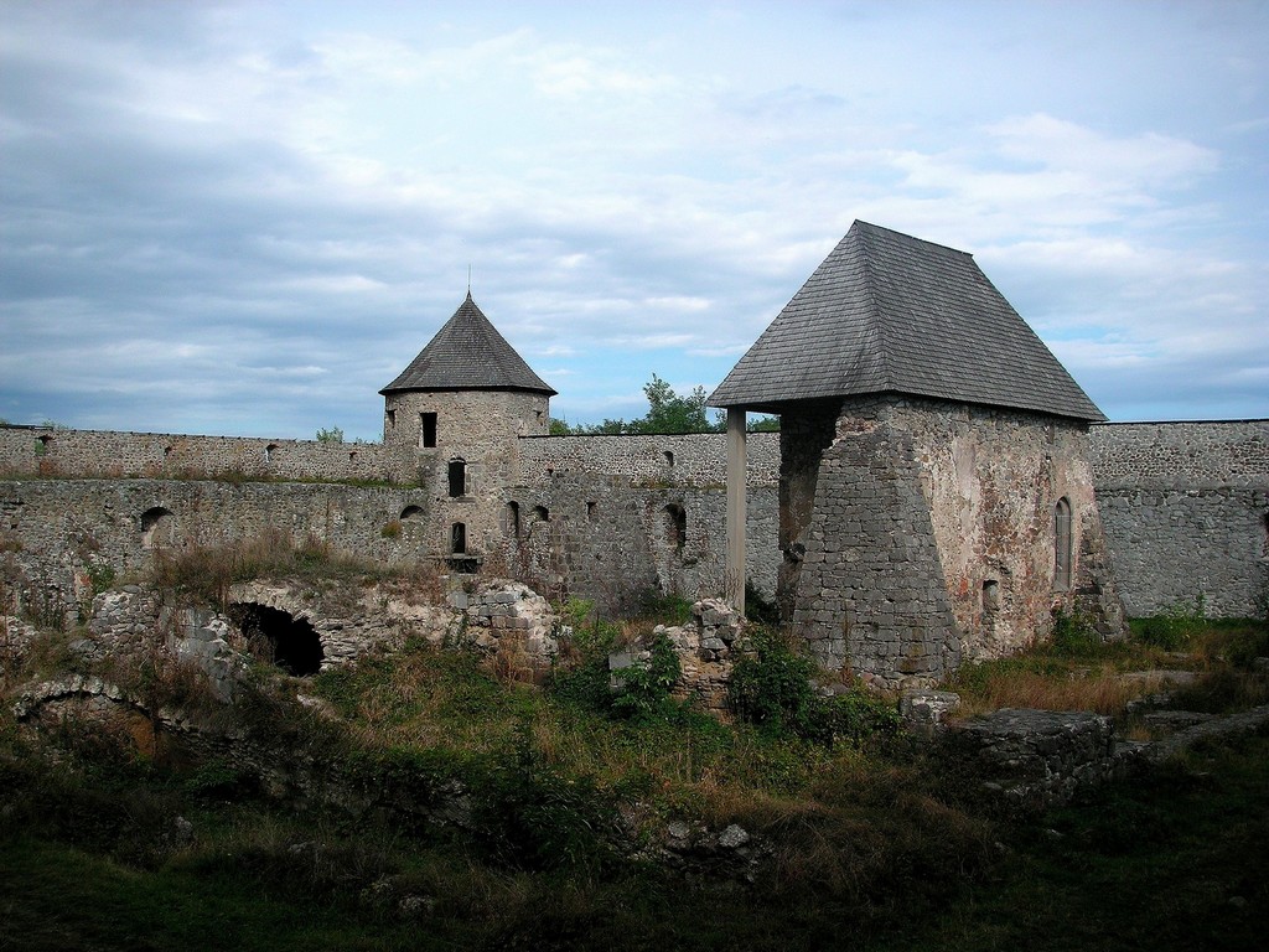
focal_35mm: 38
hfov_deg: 49.0
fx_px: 1393
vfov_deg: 37.7
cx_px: 634
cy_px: 476
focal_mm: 6.3
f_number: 3.3
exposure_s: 1/750
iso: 50
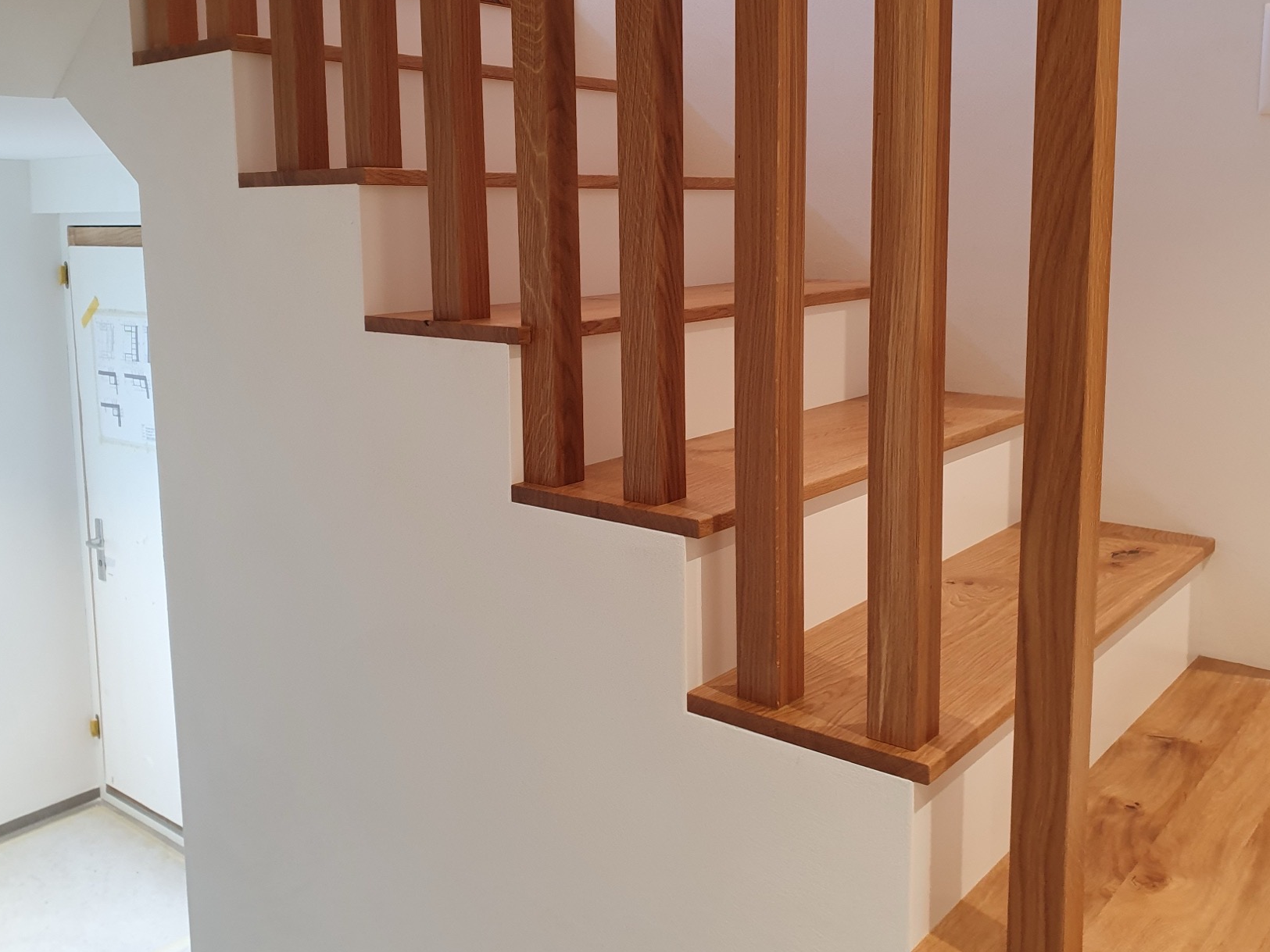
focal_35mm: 32
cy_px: 376
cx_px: 607
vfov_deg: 43.9
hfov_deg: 56.8
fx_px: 1174
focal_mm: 4.32
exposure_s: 1/50
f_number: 2.4
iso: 200
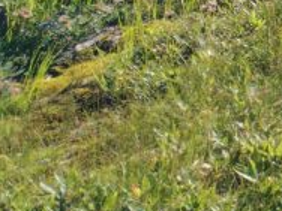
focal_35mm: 125
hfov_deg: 11.8
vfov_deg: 10.3
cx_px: 742
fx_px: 1018
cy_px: -295
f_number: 1.9
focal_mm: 5.6
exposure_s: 1/2082
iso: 50
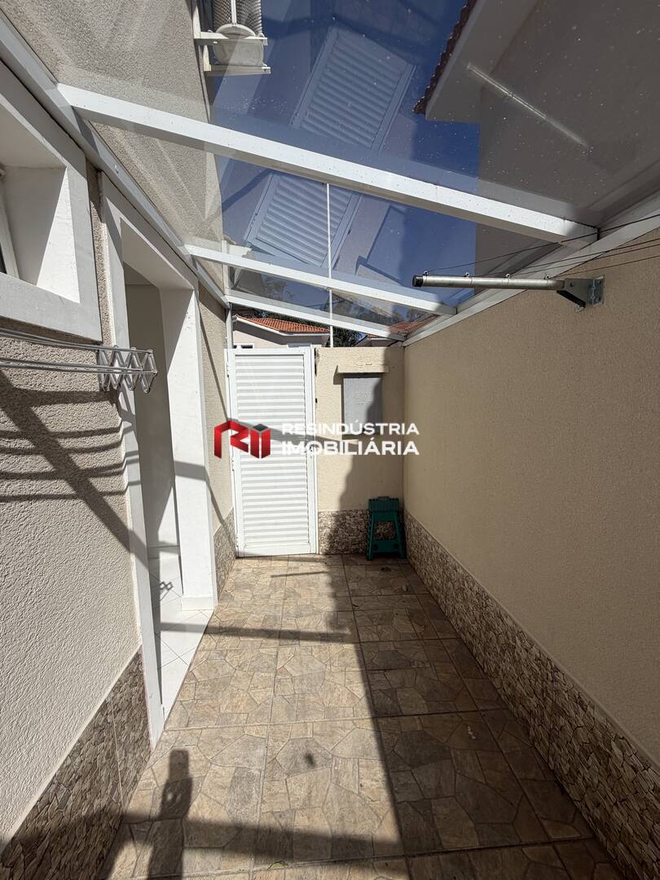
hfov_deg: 85.7
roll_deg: +1.3
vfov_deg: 102.1
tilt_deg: -5.6
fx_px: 356
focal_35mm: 14
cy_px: 440
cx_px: 330
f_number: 2.2
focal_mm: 2.22
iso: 20
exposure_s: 1/1464
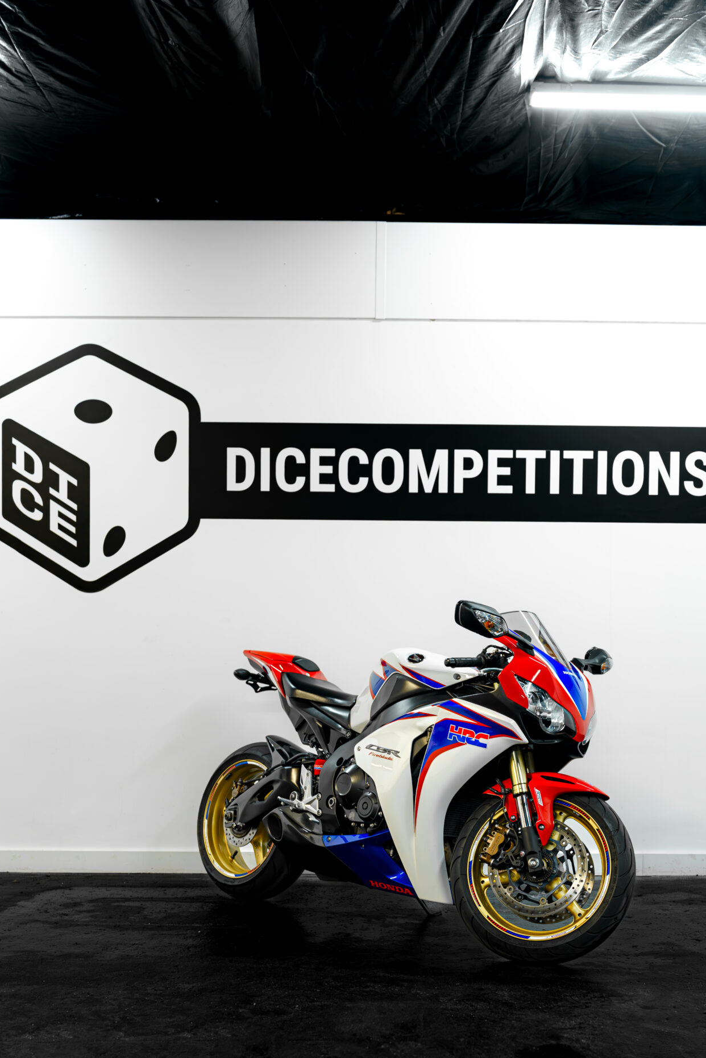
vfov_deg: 43.2
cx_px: 441
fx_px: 1314
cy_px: 711
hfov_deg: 30.0
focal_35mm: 45
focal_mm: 32.5
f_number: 3.5
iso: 640
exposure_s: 1/15
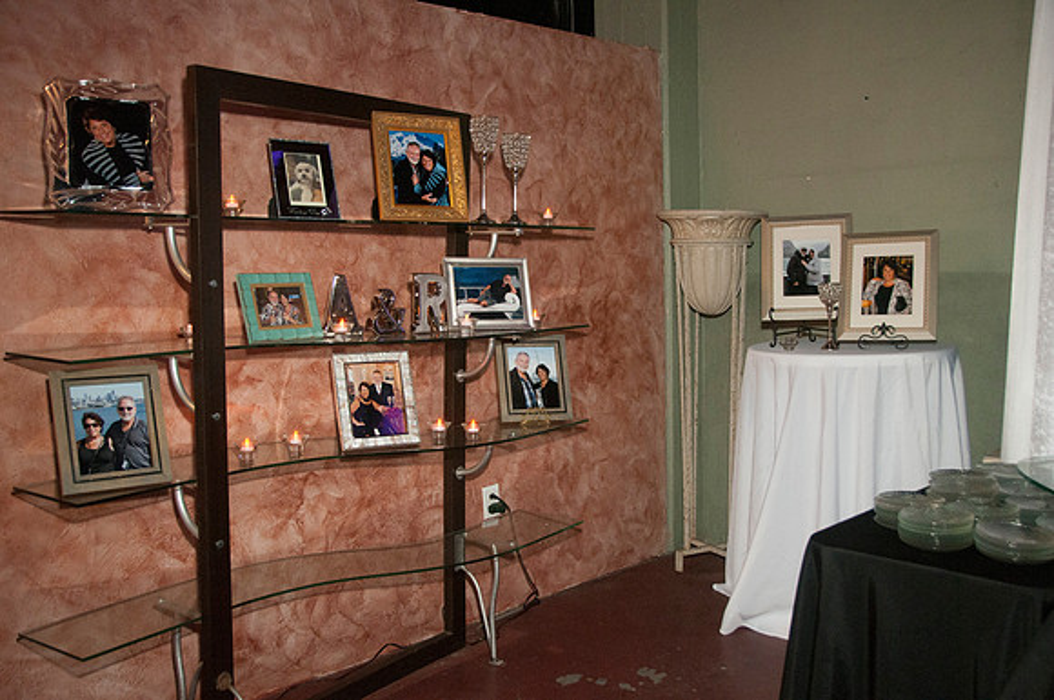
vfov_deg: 39.9
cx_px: 527
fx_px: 965
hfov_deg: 57.3
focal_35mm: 33
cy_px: 350
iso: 800
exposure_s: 1/60
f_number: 4
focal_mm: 22
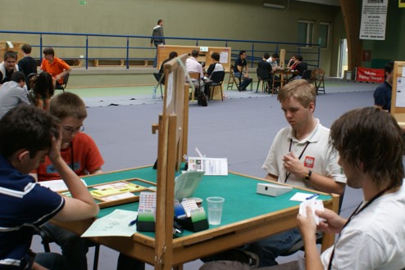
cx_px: 234
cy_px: 145
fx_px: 574
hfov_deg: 38.8
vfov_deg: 26.5
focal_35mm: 51
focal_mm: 24
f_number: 5.6
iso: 200
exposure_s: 1/30
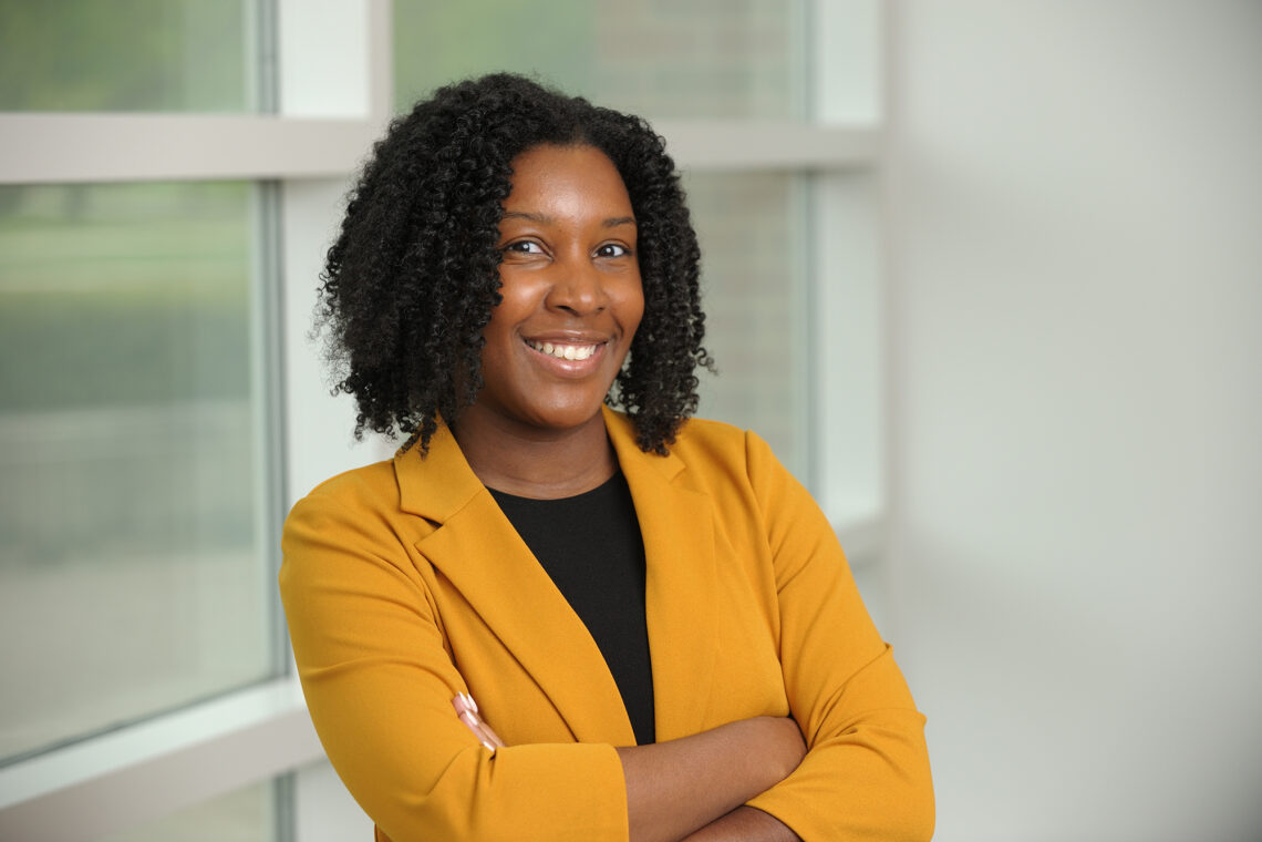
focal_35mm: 98
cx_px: 631
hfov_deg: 20.8
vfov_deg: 14.0
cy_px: 421
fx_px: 3435
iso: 200
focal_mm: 98
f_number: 5
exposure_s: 1/125
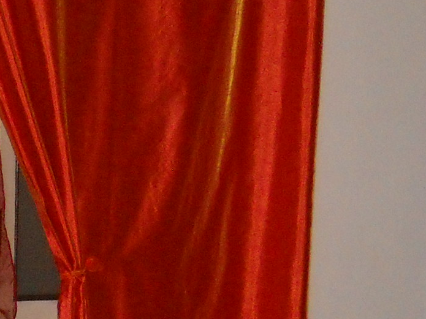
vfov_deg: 9.5
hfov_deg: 12.2
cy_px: 446
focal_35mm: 153
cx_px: -242
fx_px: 1883
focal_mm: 6.72
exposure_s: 1/30
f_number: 3.1
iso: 400
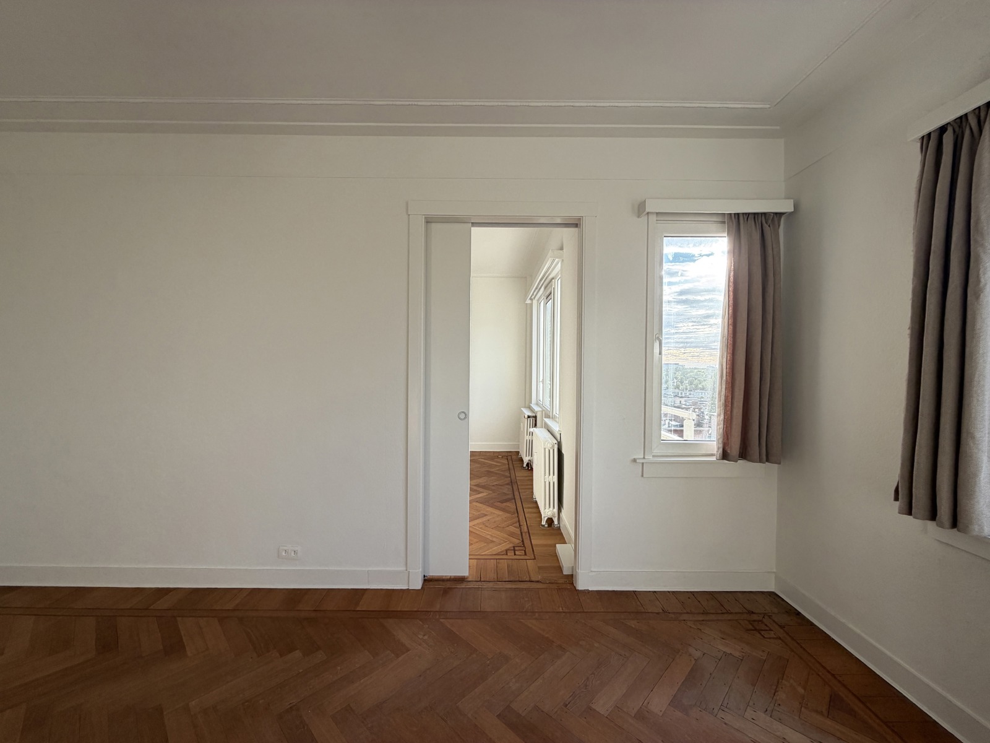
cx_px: 495
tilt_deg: +0.9
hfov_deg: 102.1
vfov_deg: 85.7
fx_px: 400
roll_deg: +1.1
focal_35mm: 14
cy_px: 372
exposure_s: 1/136
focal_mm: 2.22
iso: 50
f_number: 2.2
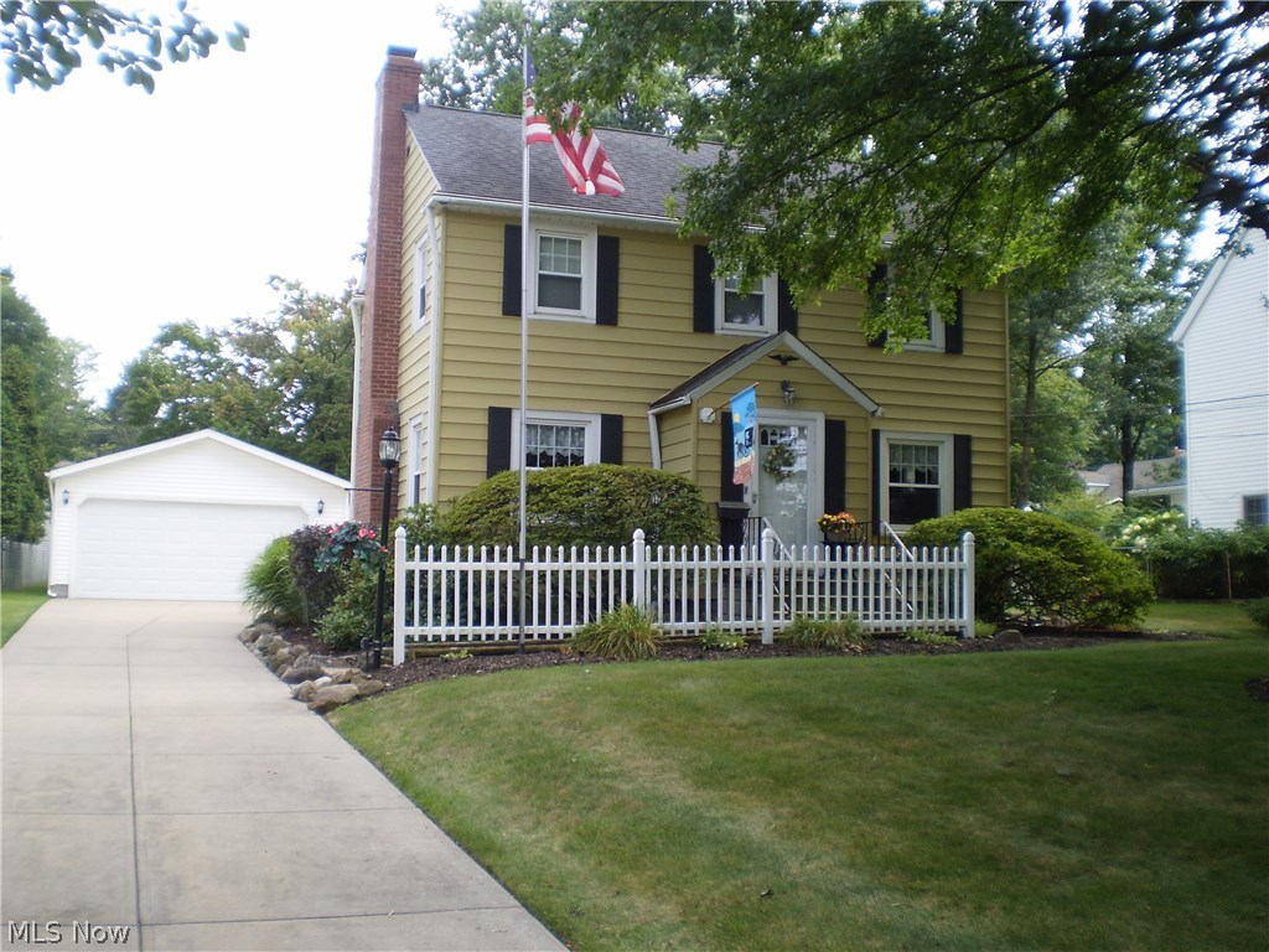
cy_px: 476
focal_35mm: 36
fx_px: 1320
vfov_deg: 39.7
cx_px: 634
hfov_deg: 51.4
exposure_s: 1/200
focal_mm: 6.3
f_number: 3.1
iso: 64
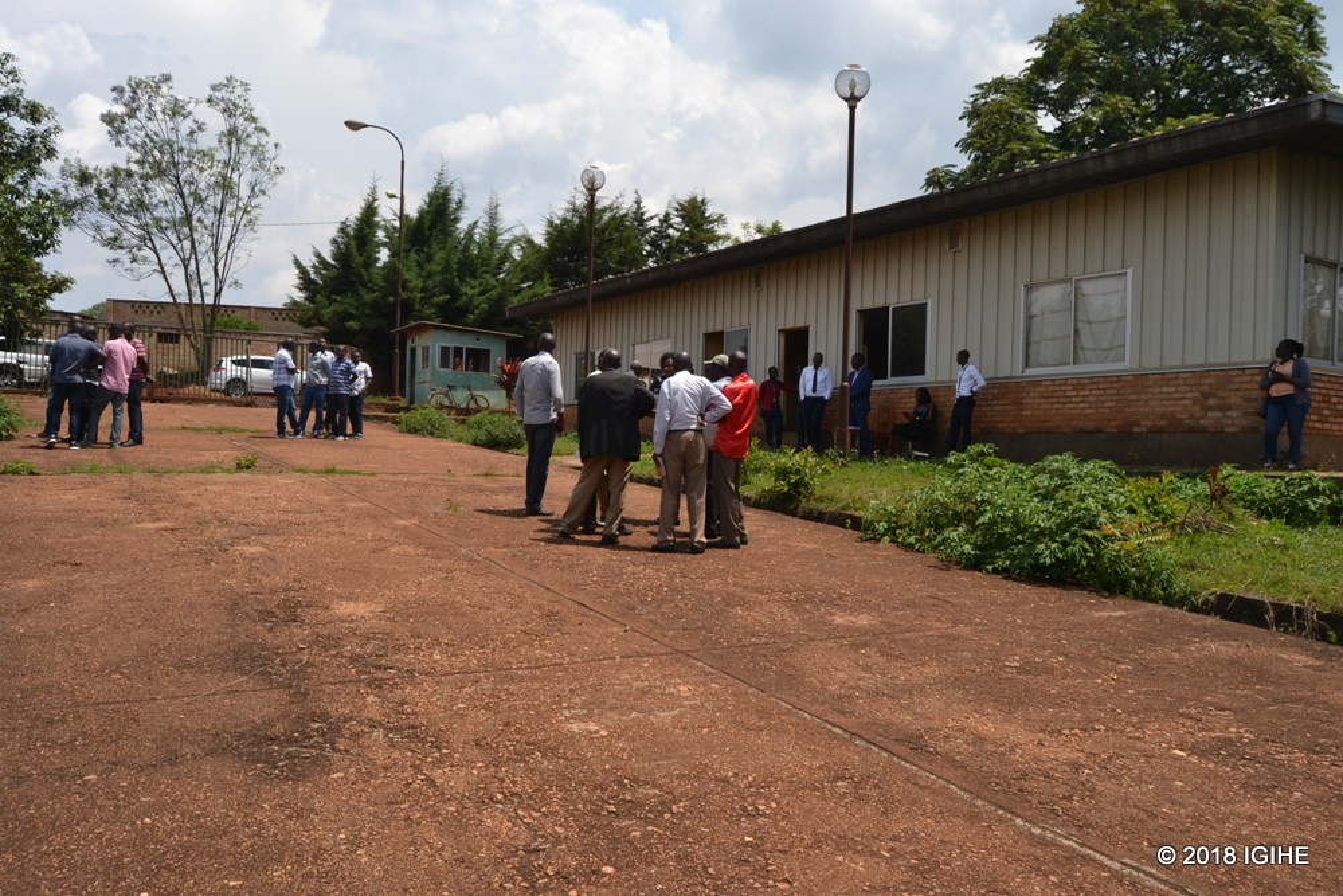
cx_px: 672
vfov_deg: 47.9
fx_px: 1007
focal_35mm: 27
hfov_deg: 67.4
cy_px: 448
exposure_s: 1/250
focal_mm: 18
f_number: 8
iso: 100
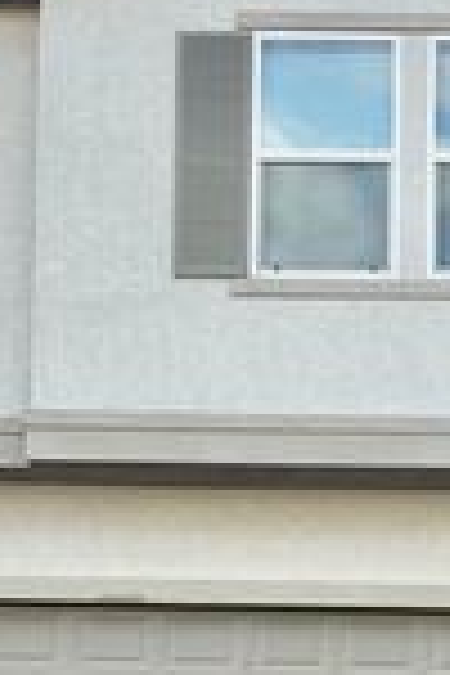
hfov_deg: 15.2
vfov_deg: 22.3
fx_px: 1687
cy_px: 560
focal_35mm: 90
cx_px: 184
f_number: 1.5
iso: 50
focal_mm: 5.7
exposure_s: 1/1553
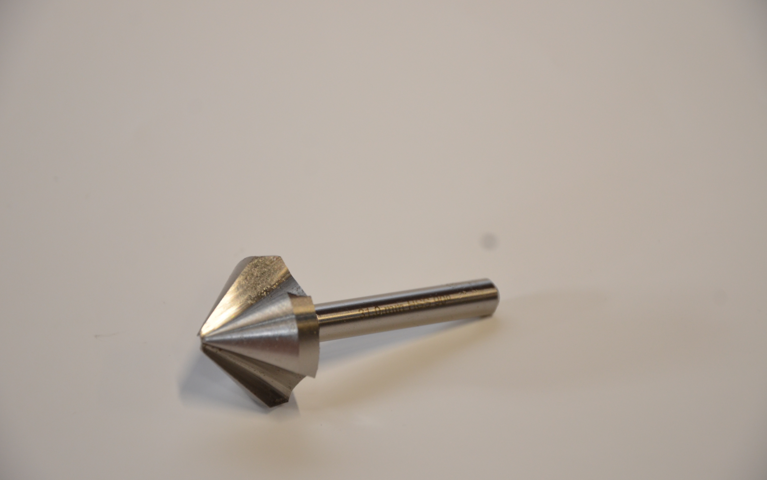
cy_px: 243
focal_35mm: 138
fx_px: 2885
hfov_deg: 15.1
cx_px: 383
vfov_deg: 9.5
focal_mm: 90
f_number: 5.6
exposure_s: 1/60
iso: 640
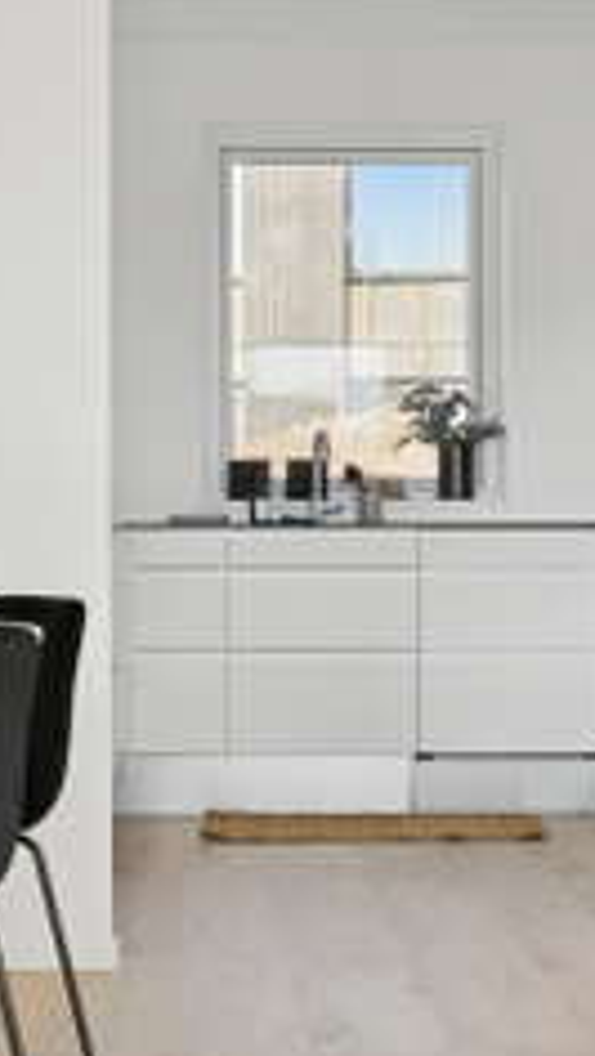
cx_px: 264
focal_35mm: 81
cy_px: 461
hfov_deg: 15.0
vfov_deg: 26.2
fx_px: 2267
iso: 200
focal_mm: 29
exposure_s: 1/60
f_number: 8
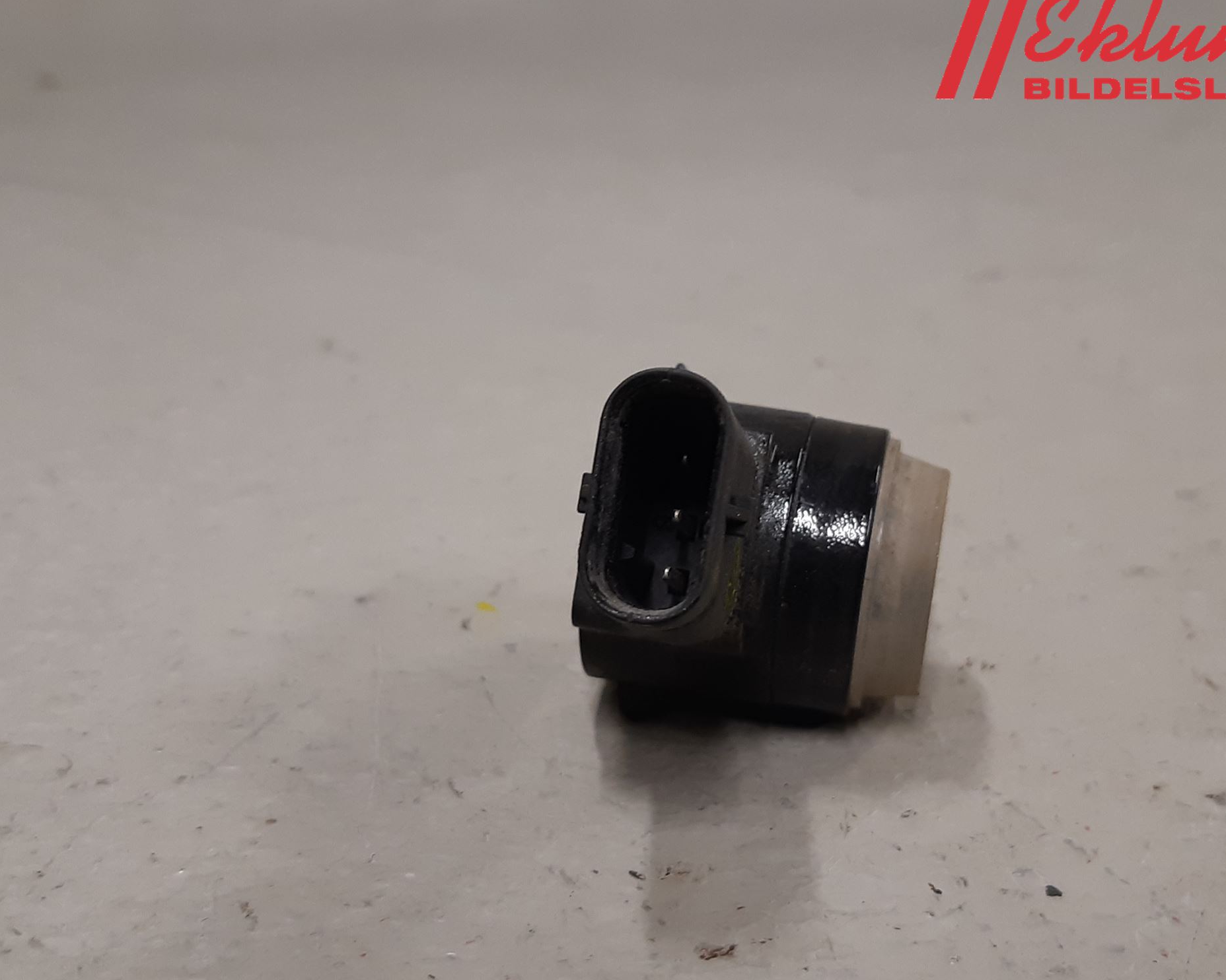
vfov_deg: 51.5
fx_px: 1016
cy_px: 494
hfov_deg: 62.1
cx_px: 665
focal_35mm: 28
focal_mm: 3.93
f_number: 1.7
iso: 100
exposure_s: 1/50
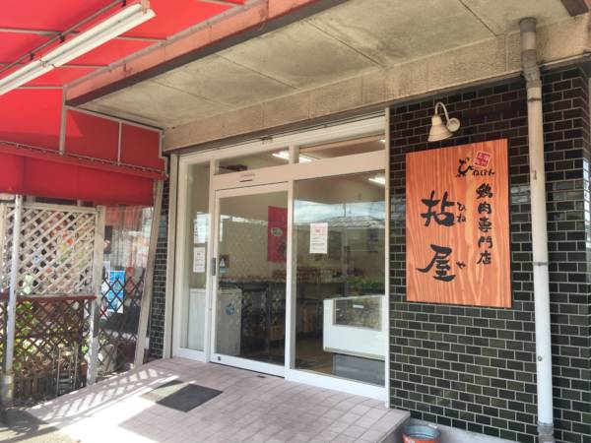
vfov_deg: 48.2
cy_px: 222
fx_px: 495
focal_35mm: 29
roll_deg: -1.7
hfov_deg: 61.7
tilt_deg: +6.0
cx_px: 296
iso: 25
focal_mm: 4.15
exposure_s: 1/351
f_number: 2.2
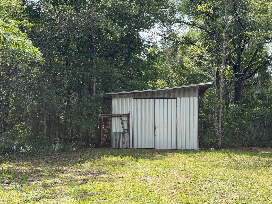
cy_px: 102
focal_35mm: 48
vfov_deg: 30.3
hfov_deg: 39.7
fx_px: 377
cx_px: 136
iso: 100
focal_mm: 6.76
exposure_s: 1/2033
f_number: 1.78
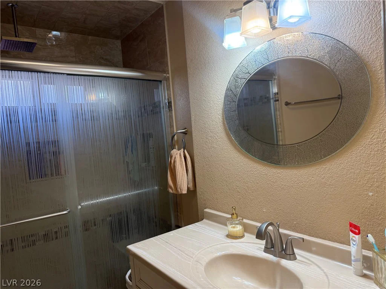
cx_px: 193
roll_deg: +2.9
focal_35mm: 24
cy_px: 144
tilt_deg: -2.0
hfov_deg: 71.6
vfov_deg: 56.8
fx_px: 268
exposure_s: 1/152
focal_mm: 6.76
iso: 125
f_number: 1.78
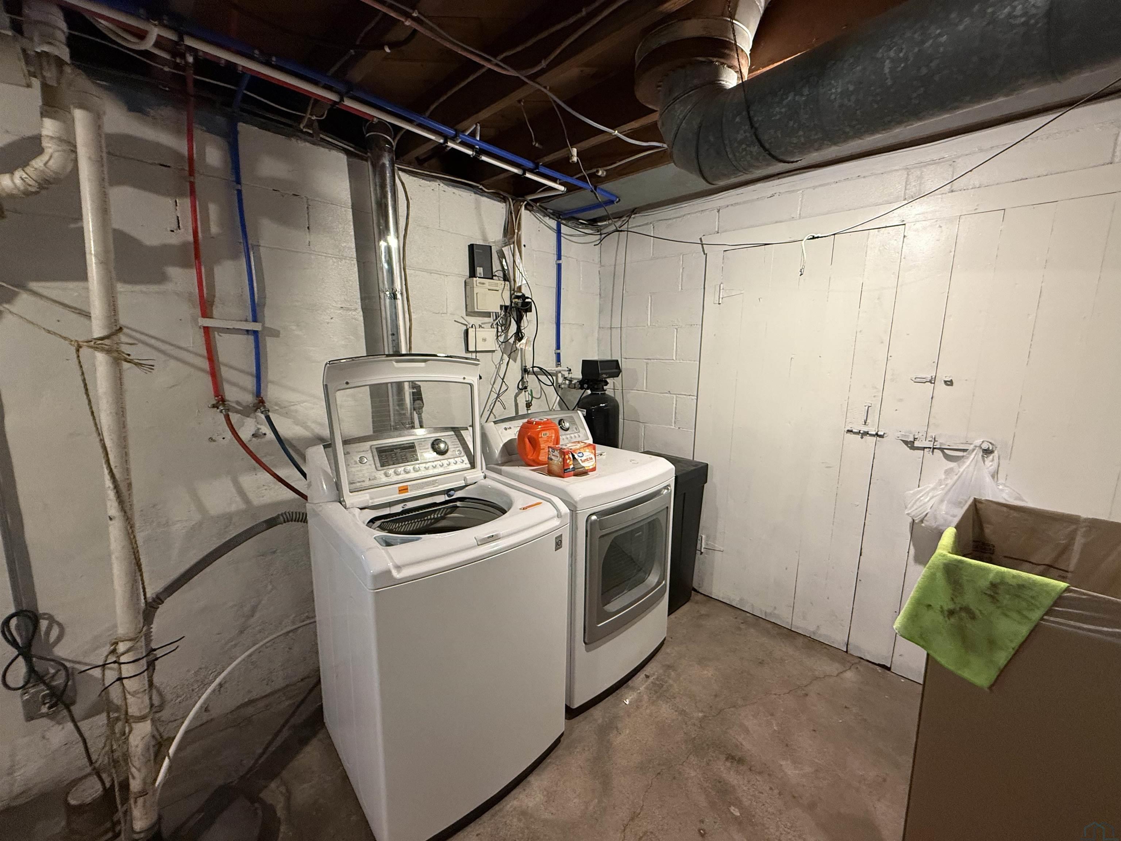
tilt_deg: -8.3
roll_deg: -0.8
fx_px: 453
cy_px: 420
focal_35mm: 14
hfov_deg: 102.1
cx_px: 560
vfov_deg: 85.7
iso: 320
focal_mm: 2.22
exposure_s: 1/60
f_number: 2.2
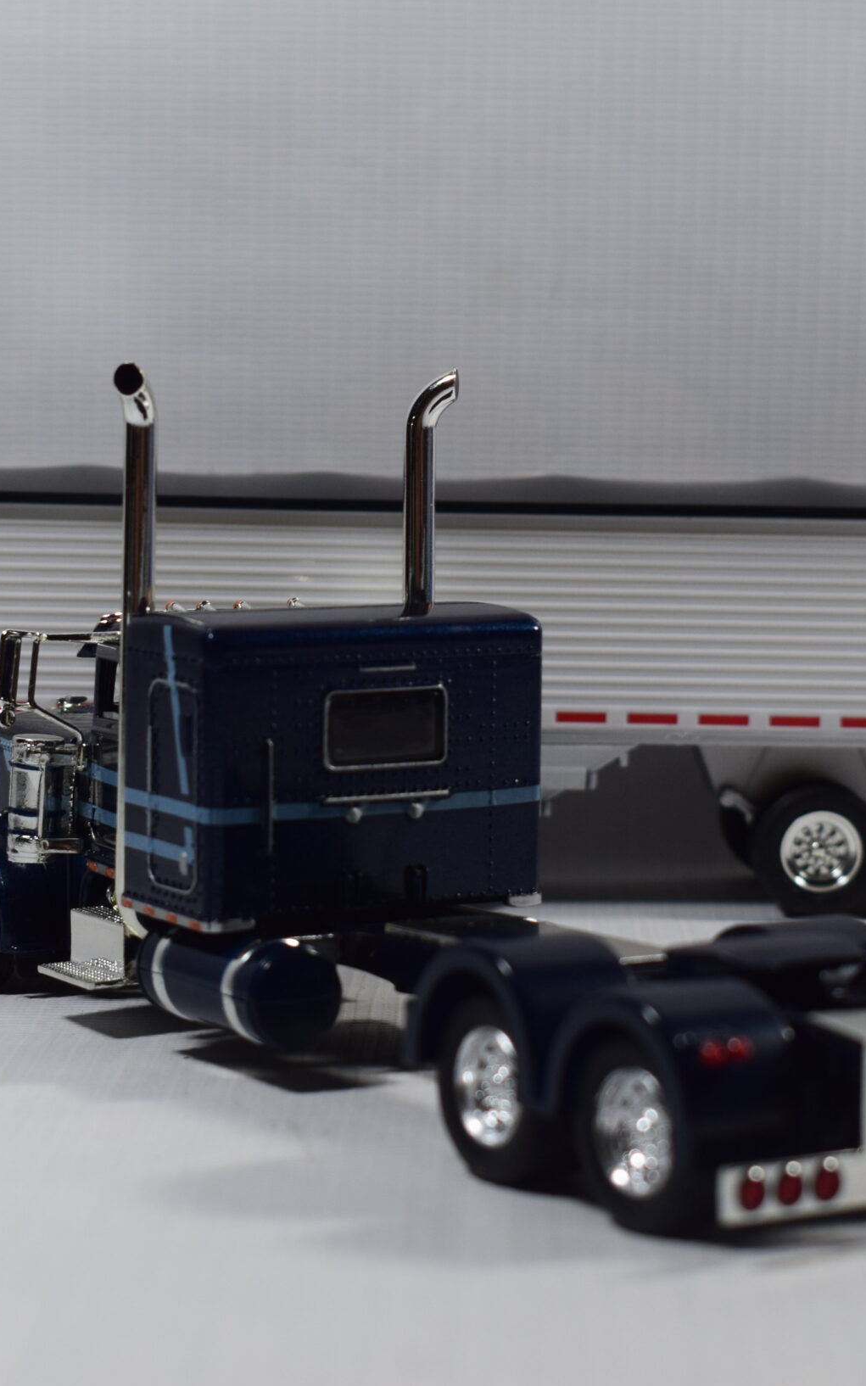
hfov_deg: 14.4
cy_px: 668
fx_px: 3437
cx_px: 395
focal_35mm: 91
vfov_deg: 22.8
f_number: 8
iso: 400
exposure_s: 1/50
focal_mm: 38
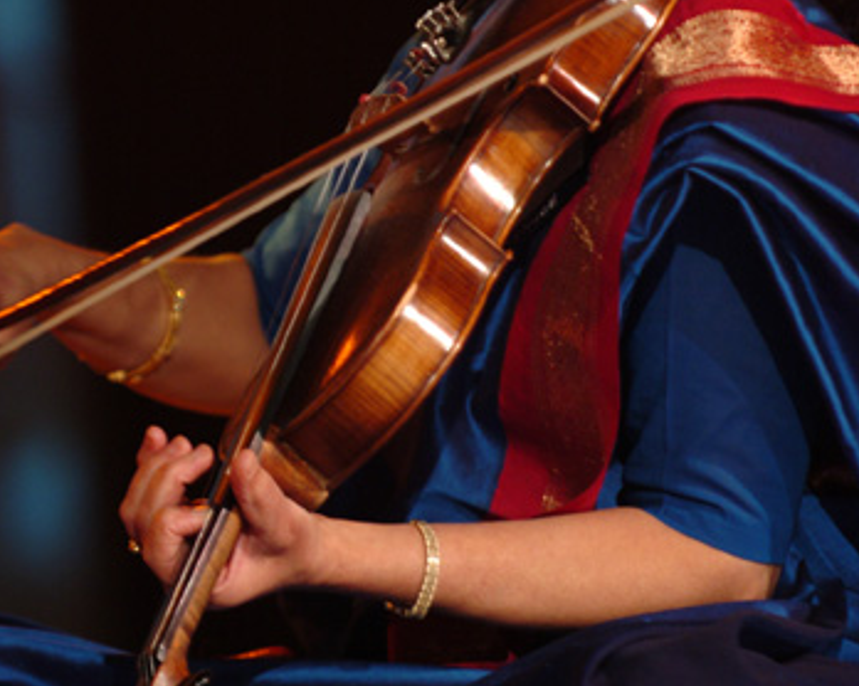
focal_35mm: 485
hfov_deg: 4.0
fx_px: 12323
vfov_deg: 3.2
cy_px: 5
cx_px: 463
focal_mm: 200
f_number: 2.8
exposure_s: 1/50
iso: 400
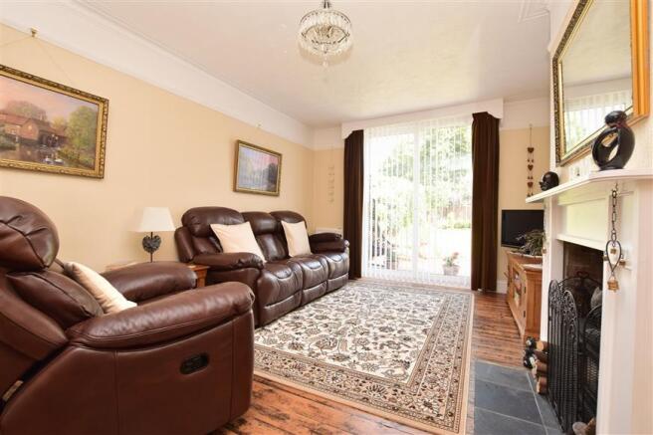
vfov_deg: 77.3
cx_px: 326
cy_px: 218
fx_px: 272
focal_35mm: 15
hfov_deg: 100.4
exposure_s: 1/40
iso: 250
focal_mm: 10
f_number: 10
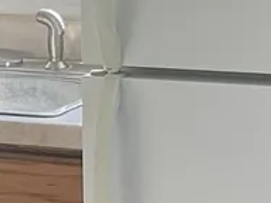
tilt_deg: -7.2
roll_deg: +2.1
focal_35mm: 219
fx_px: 1713
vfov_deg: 6.8
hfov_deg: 8.9
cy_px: 35
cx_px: -109
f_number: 1.8
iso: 64
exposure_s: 1/120
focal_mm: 3
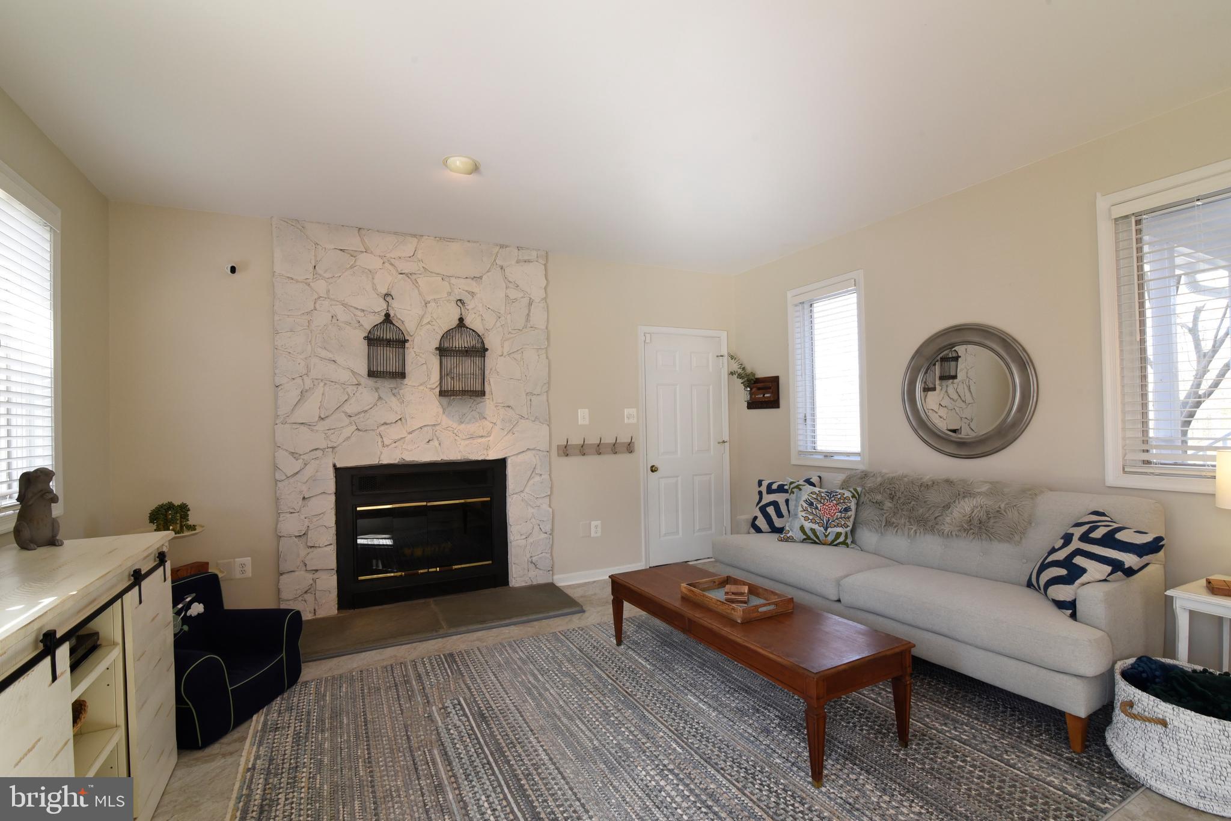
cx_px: 616
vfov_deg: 73.8
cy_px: 410
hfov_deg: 96.7
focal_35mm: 16
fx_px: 547
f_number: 11
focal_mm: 16
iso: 1250
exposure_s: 1/50
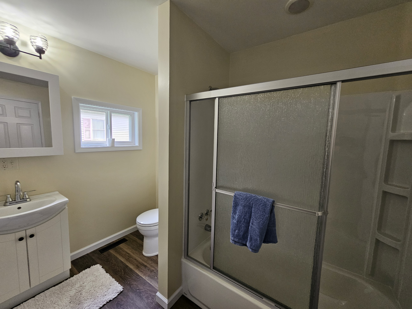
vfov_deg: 89.9
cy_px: 154
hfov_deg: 106.2
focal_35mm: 13
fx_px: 155
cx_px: 206
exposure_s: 1/60
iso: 200
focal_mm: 2.2
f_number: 2.2
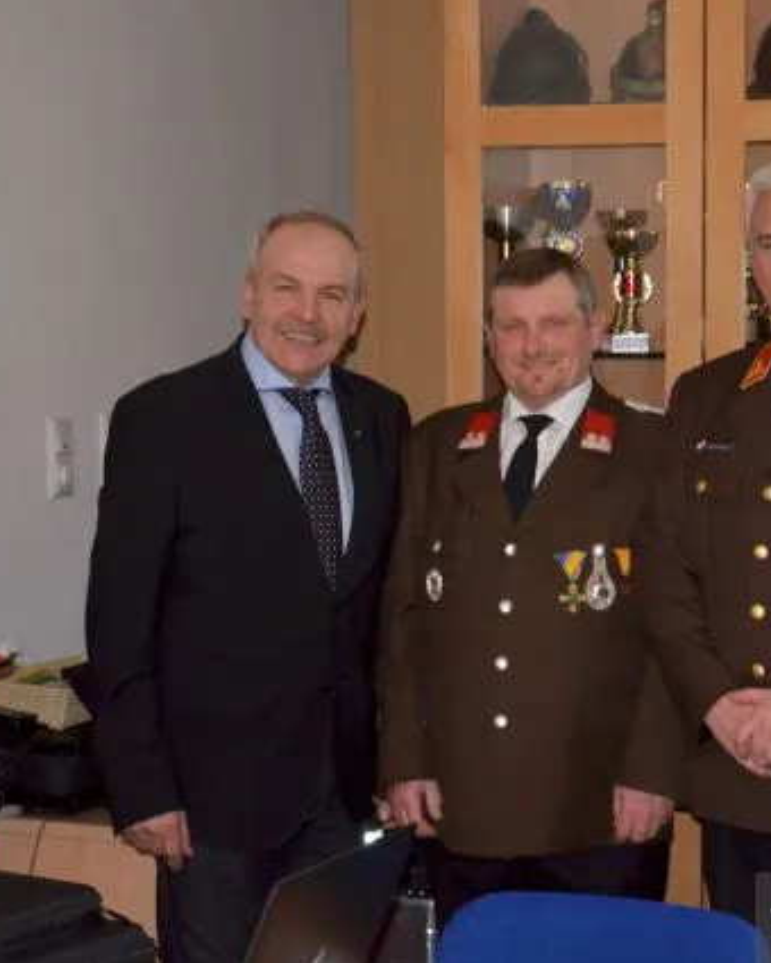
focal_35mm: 97
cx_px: 565
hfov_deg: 15.8
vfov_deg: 19.8
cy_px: 483
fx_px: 2759
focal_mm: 45
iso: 3200
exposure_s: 1/60
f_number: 4.8
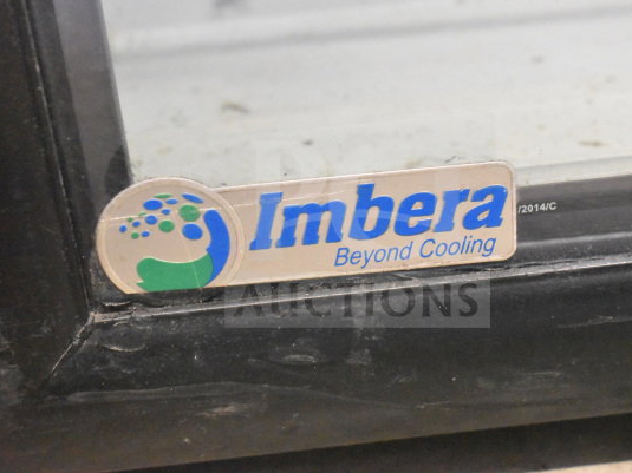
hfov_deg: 24.7
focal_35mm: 79
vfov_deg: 18.7
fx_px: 1442
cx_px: 357
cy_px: 234
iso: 16000
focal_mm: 48
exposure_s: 1/80
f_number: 5.3
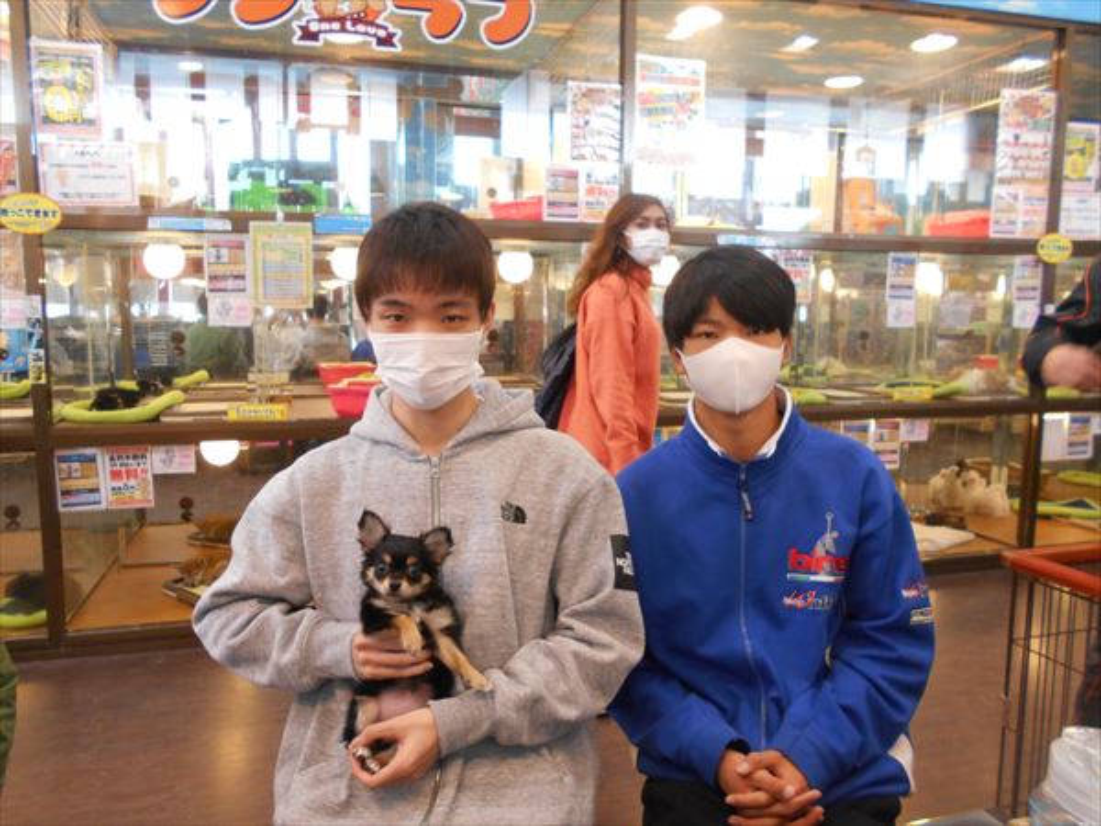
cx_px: 550
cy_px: 413
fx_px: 827
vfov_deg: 53.1
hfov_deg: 67.3
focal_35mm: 26
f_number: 3.2
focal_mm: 4.6
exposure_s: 1/30
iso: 280
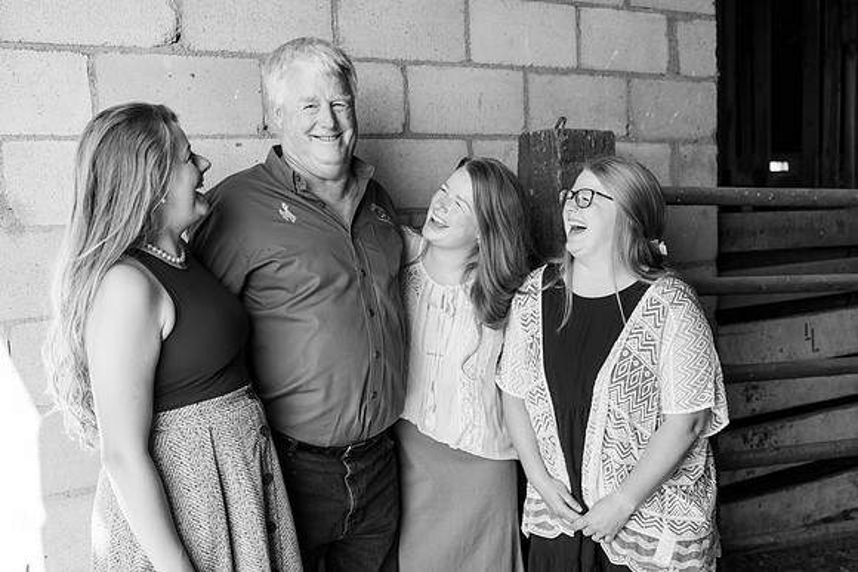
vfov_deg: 37.9
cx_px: 429
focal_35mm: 35
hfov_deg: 54.4
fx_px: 834
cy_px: 286
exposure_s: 1/250
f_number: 3.5
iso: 320
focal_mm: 35
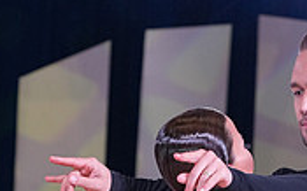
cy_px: 438
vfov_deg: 5.0
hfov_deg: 8.2
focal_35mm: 257
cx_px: 173
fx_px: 2148
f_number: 5
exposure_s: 1/250
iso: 2500
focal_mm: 76
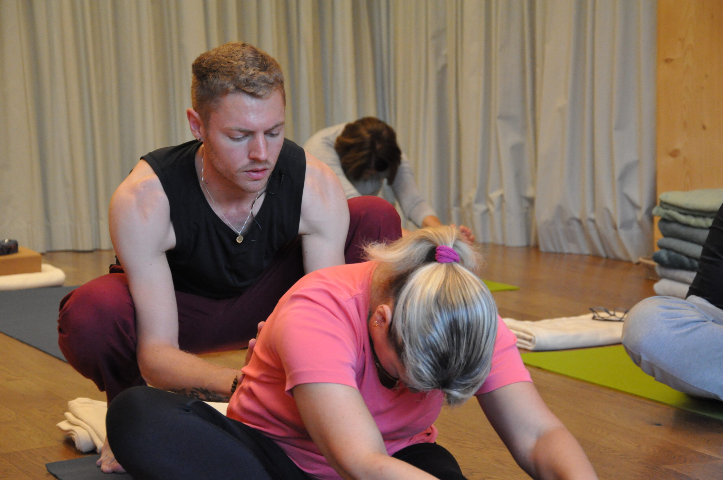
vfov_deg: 14.7
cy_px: 240
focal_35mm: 93
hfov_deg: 21.9
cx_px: 362
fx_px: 1865
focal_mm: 62
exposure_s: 1/25
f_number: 5.3
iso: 2500
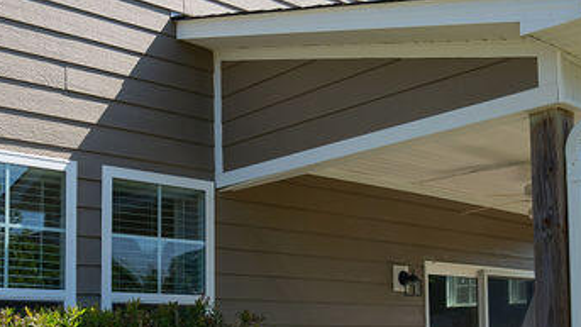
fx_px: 770
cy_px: 297
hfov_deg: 41.3
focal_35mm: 50
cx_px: 263
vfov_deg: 23.3
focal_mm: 16
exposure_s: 1/400
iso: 100
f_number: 5
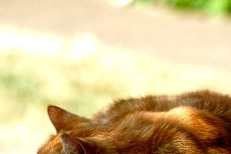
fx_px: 6155
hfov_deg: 2.2
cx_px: 117
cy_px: 135
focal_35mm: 959
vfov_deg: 1.4
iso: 125
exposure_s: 1/400
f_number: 4
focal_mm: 146
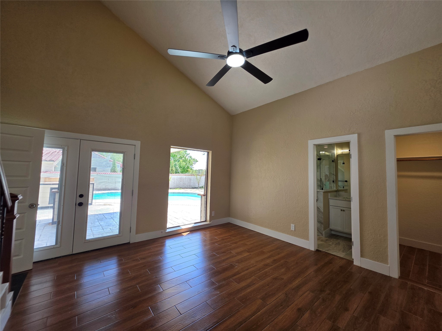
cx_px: 221
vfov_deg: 89.9
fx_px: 166
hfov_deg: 106.2
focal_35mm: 13
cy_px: 166
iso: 50
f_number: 1.9
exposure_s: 1/120
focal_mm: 2.2
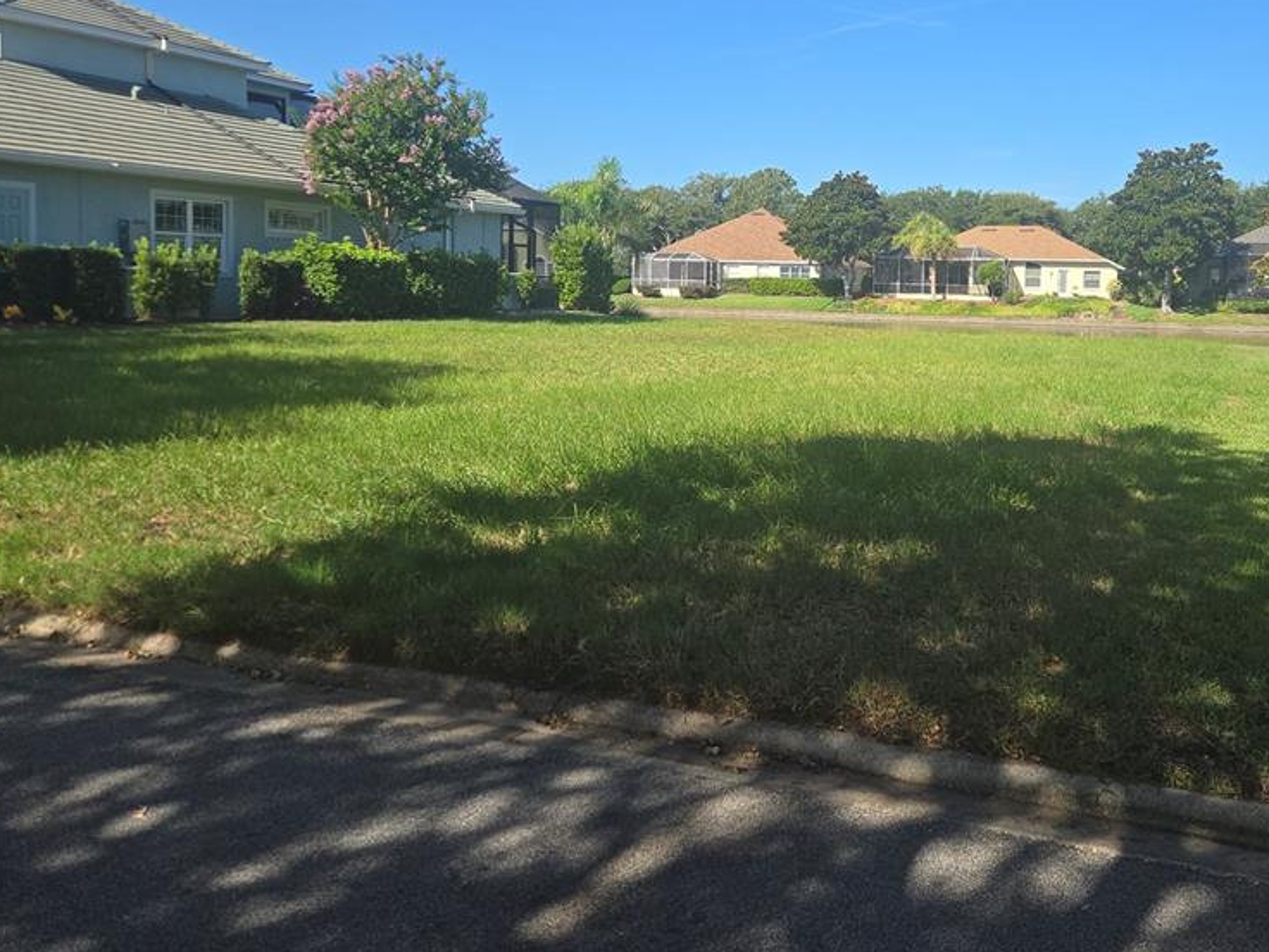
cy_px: 348
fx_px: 1173
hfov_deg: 55.8
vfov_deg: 43.8
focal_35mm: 32
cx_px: 833
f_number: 1.8
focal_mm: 5.4
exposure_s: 1/1208
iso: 25
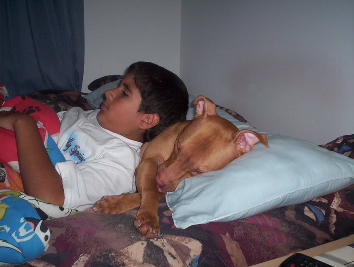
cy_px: 134
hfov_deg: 48.9
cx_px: 177
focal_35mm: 38
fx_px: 390
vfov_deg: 37.9
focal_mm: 4.99
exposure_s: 1/60
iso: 140
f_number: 4.5
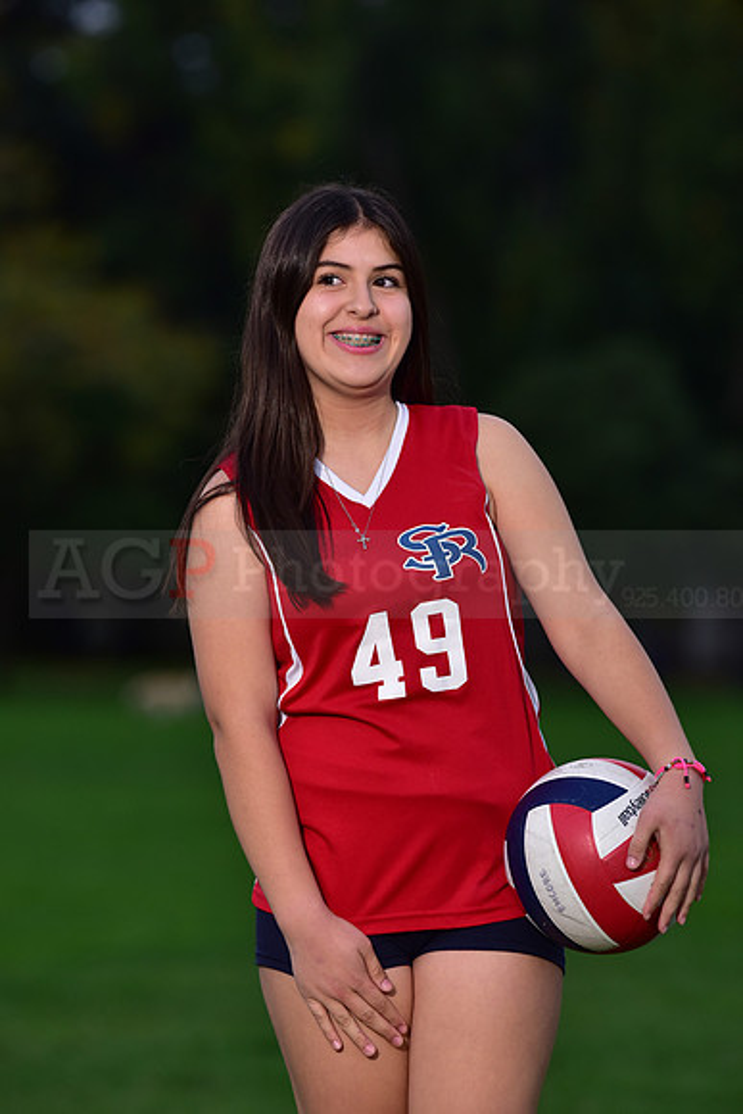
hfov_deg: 6.9
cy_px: 557
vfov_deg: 10.3
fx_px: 6187
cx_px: 372
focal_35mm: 200
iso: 640
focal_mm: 200
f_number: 4.5
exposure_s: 1/250
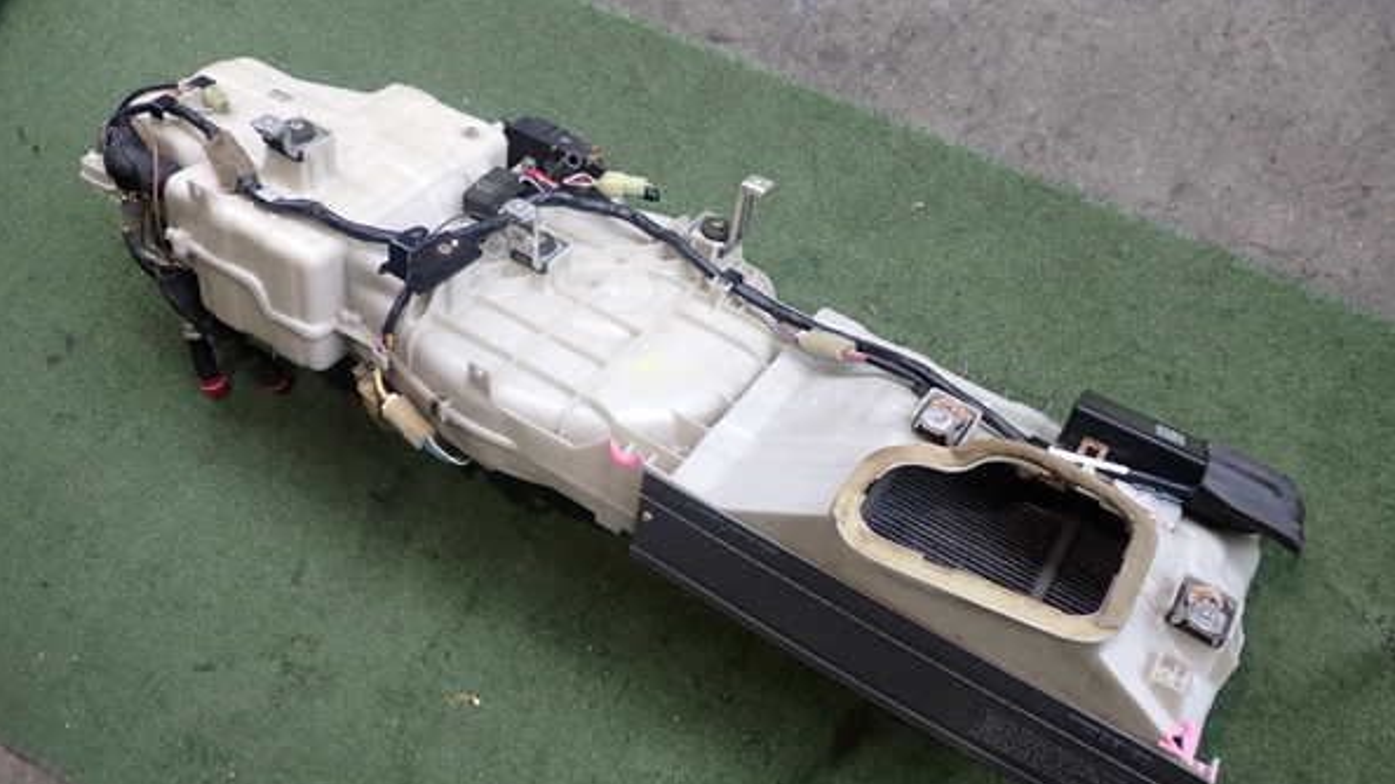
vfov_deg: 35.6
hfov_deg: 59.5
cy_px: 411
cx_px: 695
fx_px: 1221
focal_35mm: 33
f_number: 2.3
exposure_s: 1/60
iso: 200
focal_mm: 5.4
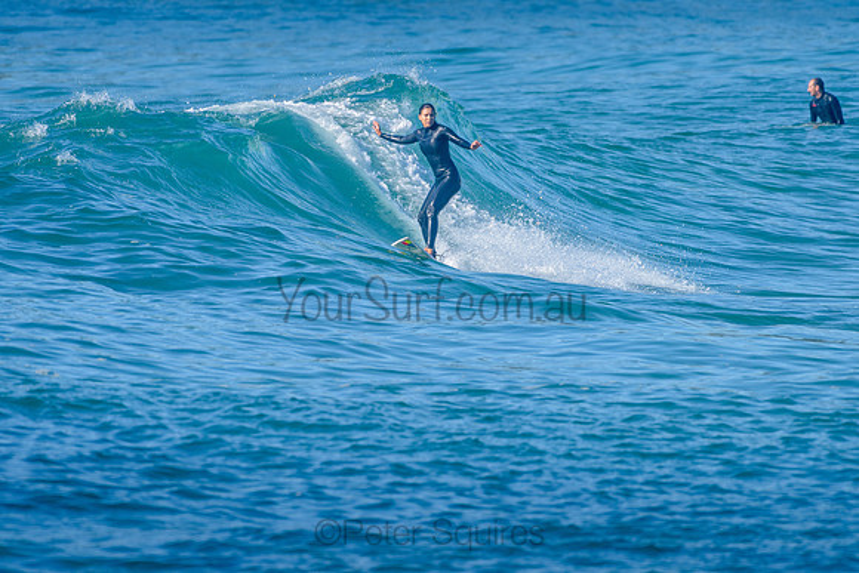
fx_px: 14625
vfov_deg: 2.2
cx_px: 438
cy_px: 240
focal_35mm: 613
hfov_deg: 3.4
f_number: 5.6
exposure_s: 1/2000
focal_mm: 500
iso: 280
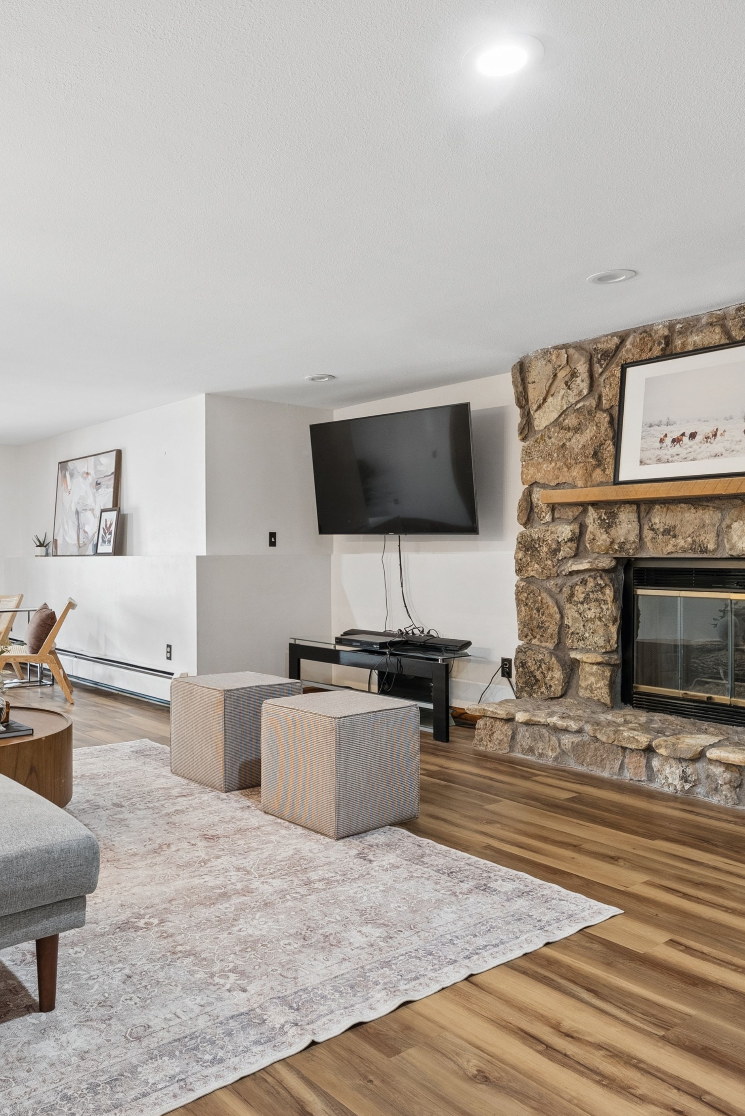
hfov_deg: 47.2
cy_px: 558
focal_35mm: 27
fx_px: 838
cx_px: 253
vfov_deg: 67.4
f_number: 8
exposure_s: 1/15
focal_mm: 18
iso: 640
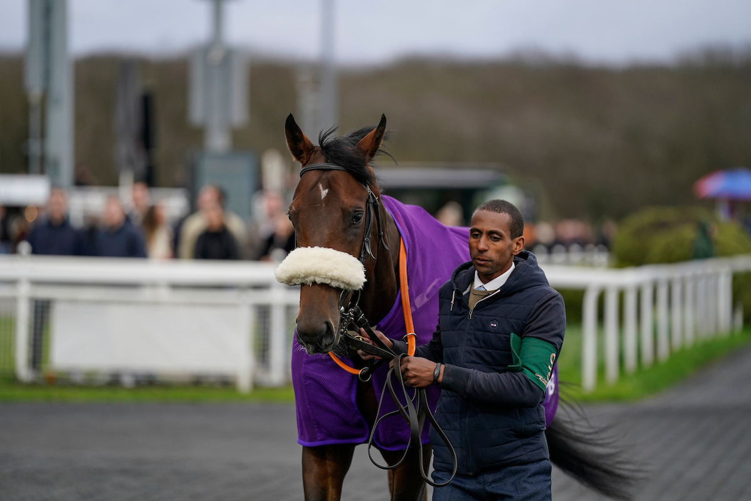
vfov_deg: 6.9
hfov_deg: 10.3
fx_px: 4172
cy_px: 250
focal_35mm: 200
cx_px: 376
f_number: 2.8
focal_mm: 200
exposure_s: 1/1000
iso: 800
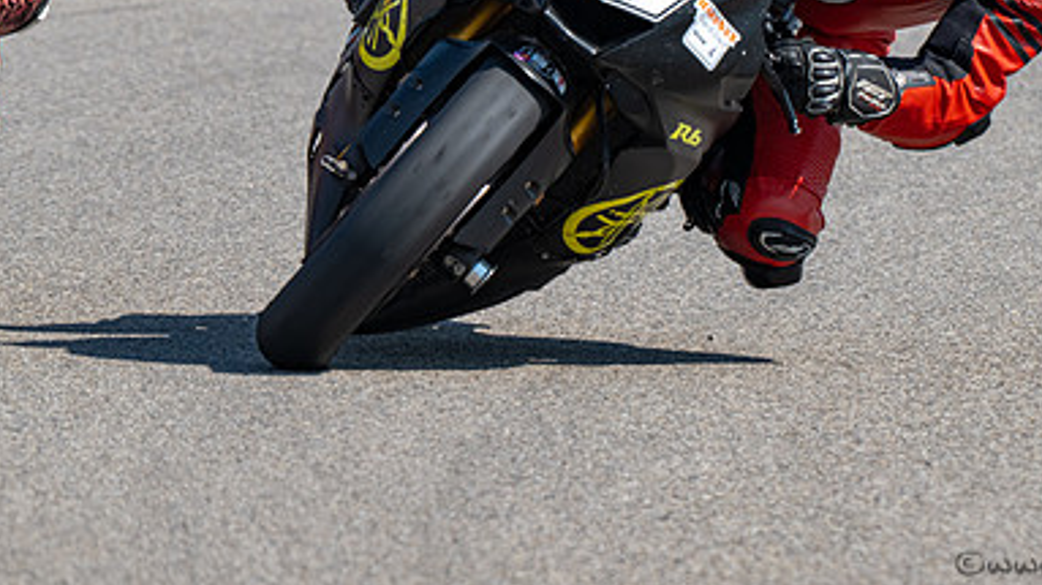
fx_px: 26291
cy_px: 94
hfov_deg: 2.3
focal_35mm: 952
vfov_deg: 1.3
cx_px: 582
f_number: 11
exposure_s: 1/1250
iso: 640
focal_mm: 600
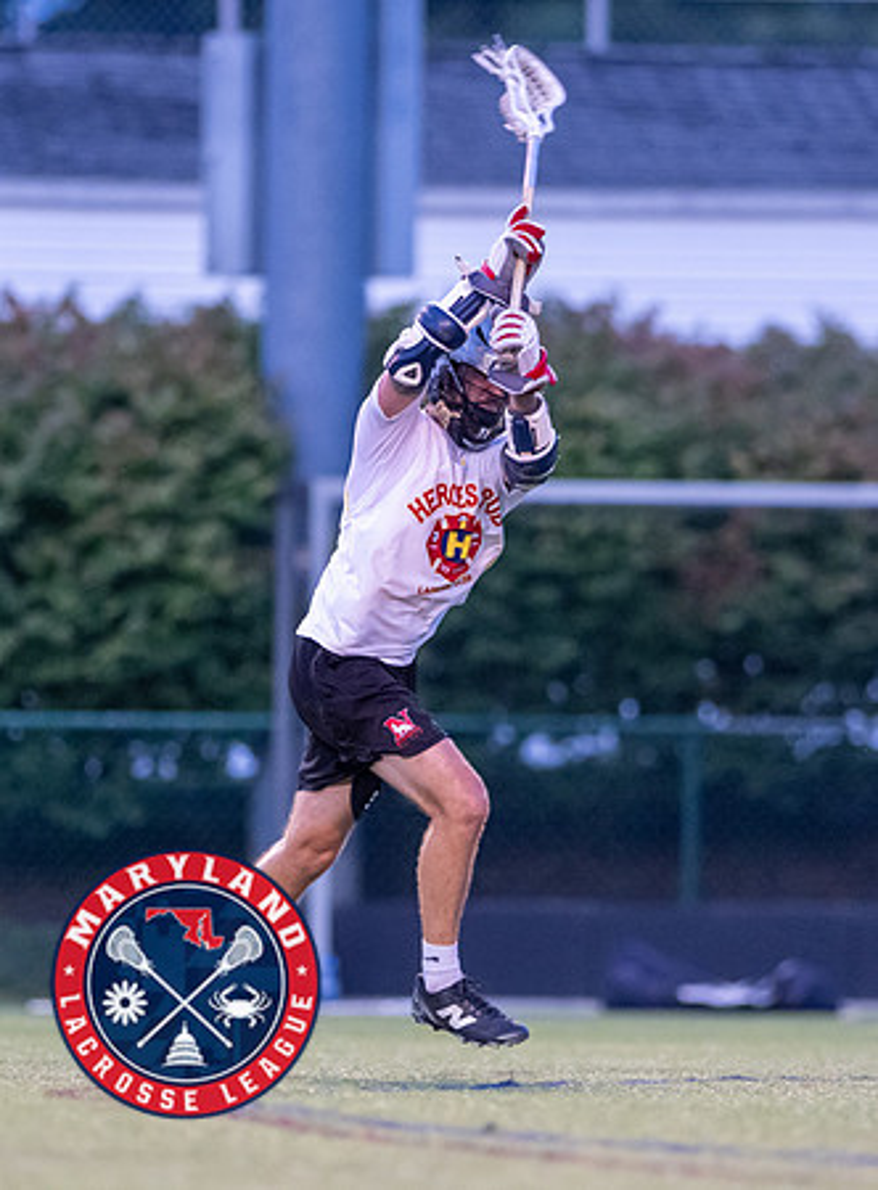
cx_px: 429
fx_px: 17920
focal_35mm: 524
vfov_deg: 3.8
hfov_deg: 2.8
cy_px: 698
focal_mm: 300
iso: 5600
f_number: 2.8
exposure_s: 1/800
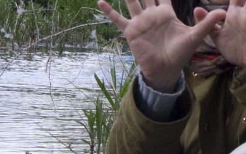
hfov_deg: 7.8
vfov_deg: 4.9
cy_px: -54
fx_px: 1791
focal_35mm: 267
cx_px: 185
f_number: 10
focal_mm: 24
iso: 400
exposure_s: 1/160
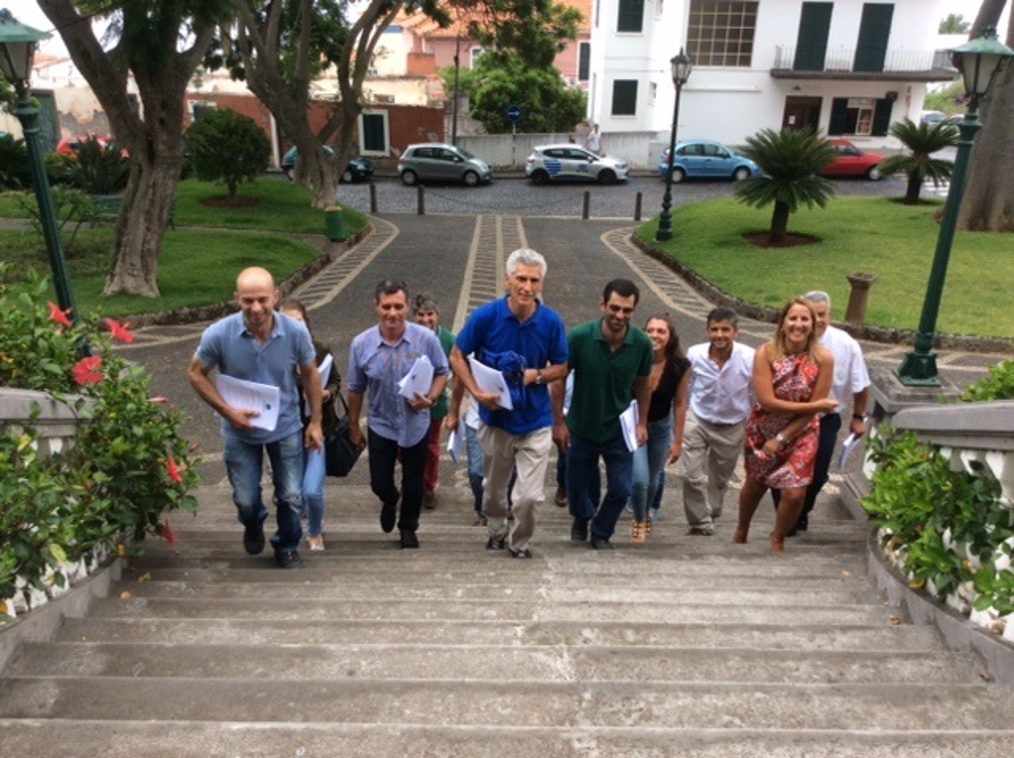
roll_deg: -0.2
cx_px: 507
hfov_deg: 56.9
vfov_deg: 44.1
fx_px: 936
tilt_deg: -25.7
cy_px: 379
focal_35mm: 32
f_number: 2.4
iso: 32
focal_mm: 3.3
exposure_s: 1/265
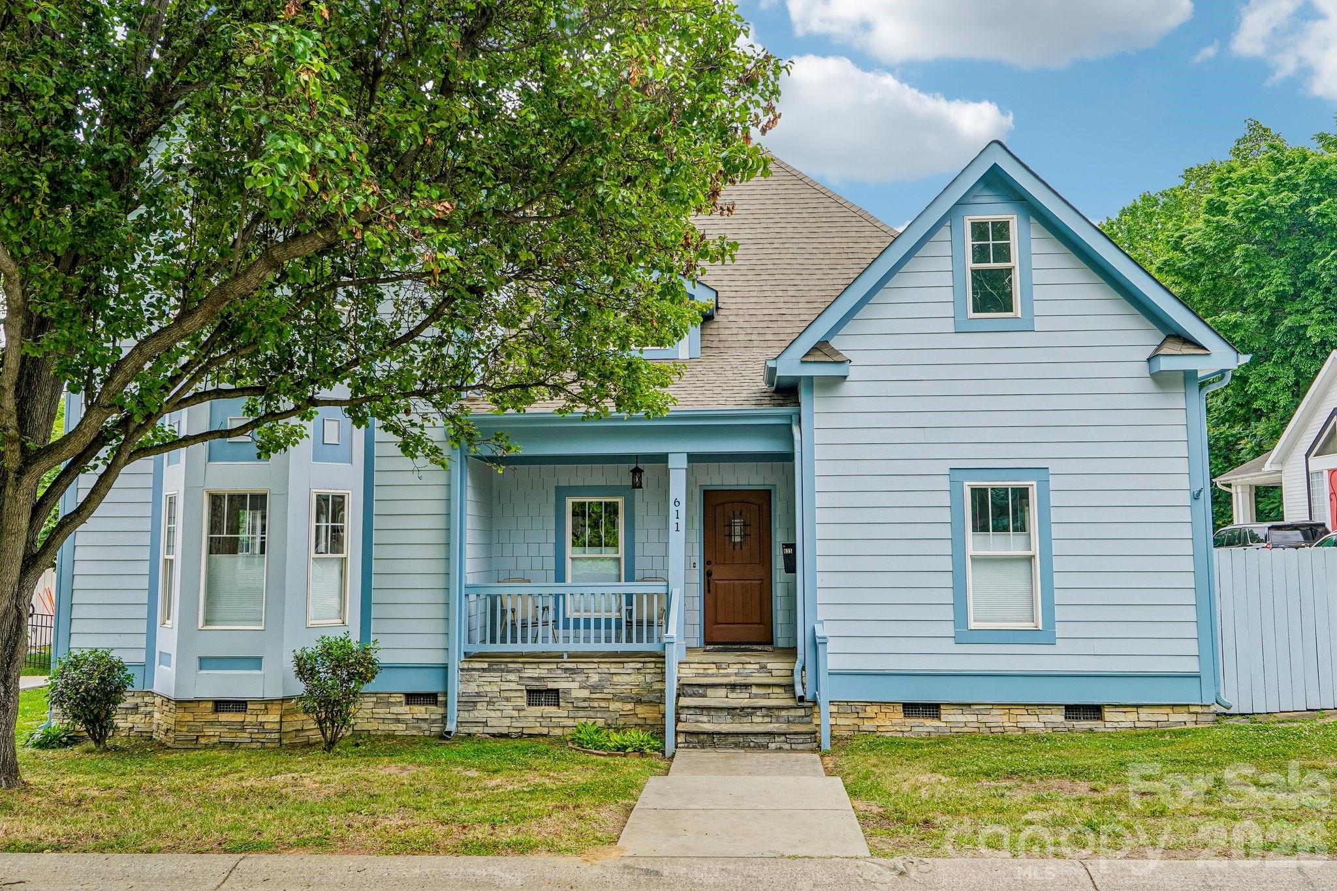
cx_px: 668
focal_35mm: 28
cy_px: 446
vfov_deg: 45.7
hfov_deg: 64.6
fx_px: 1058
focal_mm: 19
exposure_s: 1/30
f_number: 8
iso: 125
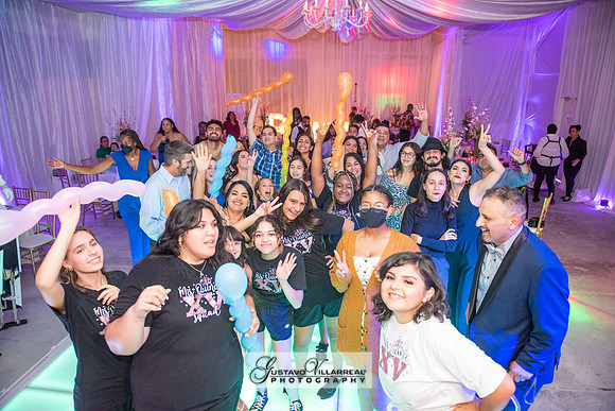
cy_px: 206
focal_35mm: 24
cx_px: 308
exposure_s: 1/125
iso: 1250
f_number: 3.2
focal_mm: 24
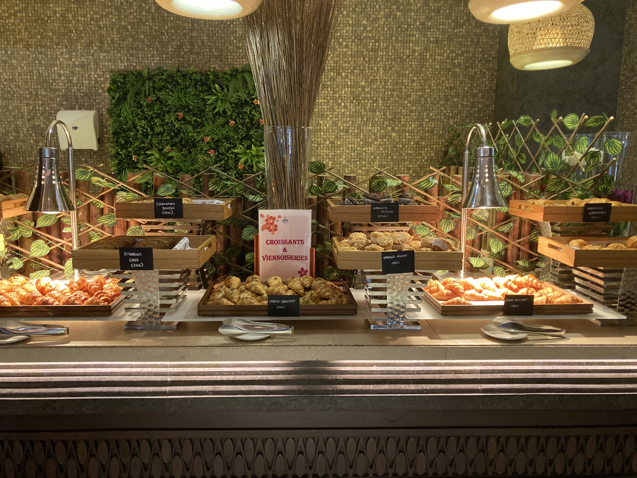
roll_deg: -0.7
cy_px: 239
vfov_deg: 49.7
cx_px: 318
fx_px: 515
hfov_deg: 63.4
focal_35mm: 28
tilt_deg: -10.1
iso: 320
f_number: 1.8
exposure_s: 1/33
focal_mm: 3.99
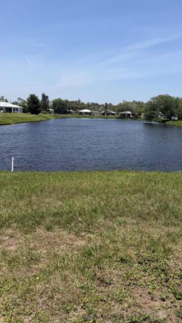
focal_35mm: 29
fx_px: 249
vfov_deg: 66.0
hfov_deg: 40.1
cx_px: 108
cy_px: 151
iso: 80
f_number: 1.78
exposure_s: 1/4975
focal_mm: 6.76
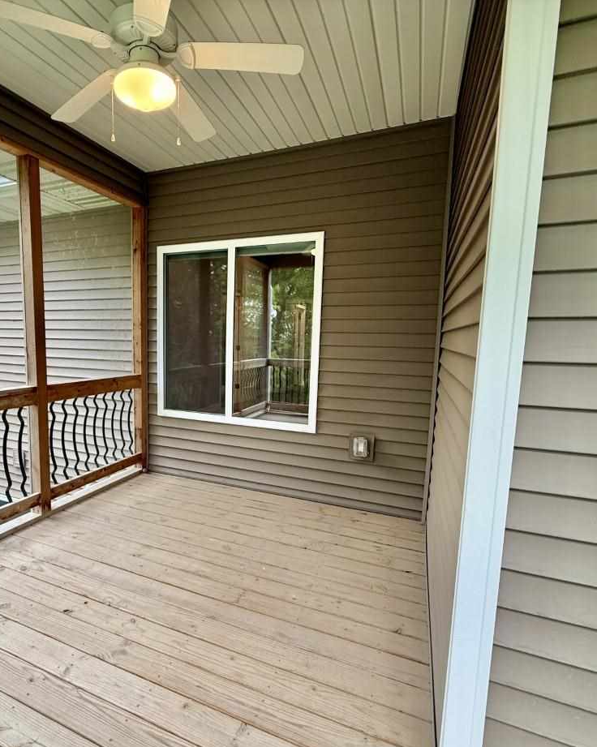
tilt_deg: -6.5
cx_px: 227
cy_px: 388
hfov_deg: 69.8
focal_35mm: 19
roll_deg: -0.8
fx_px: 420
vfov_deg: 83.3
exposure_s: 1/120
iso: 160
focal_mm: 2.22
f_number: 2.2
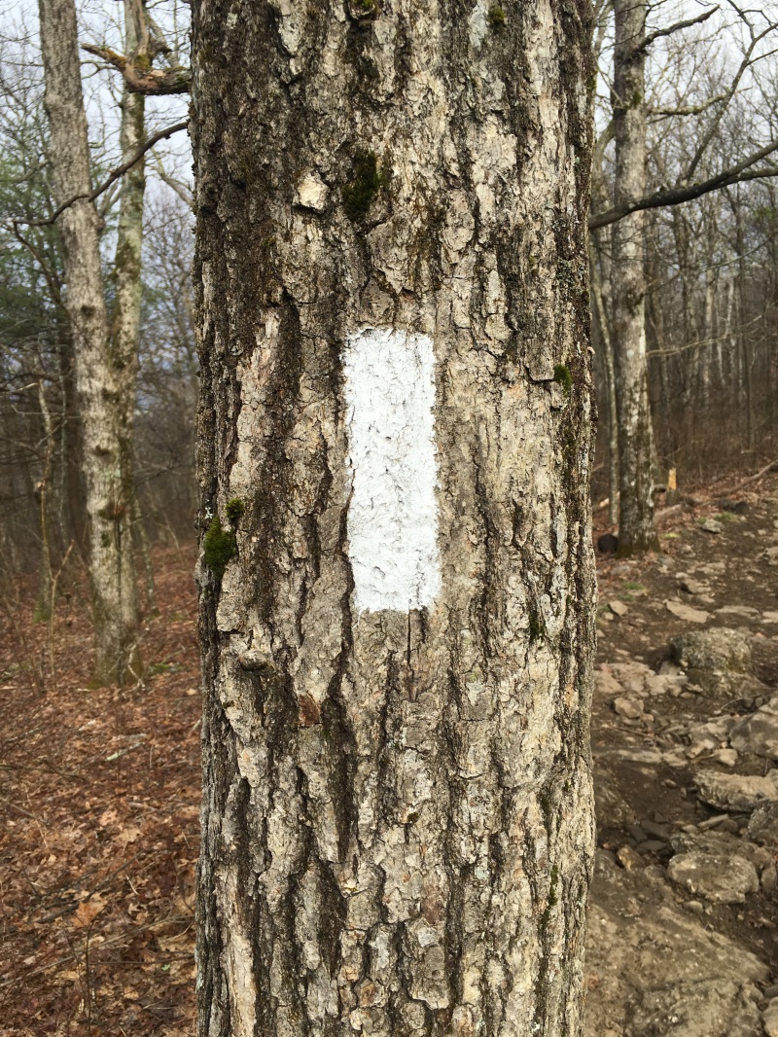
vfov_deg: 61.6
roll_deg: +3.1
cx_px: 389
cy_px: 518
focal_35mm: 29
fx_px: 869
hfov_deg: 48.2
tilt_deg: -14.2
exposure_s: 1/663
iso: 25
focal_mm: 4.15
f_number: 2.2
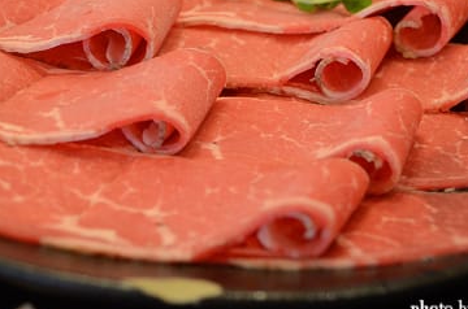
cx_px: 195
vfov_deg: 9.0
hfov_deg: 13.6
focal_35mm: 152
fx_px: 1968
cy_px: 91
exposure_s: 1/60
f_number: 5
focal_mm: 65
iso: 1600
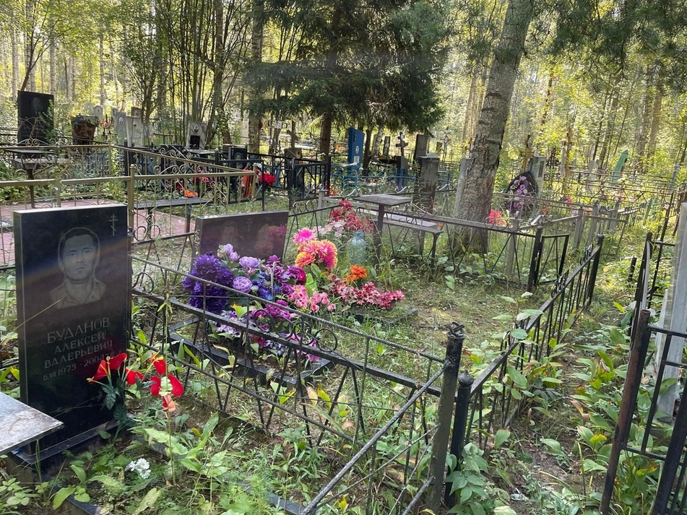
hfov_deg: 63.4
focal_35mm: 28
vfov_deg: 49.7
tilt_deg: -9.2
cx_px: 340
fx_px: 556
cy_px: 260
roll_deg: -2.6
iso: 64
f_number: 1.6
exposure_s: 1/121
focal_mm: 4.2
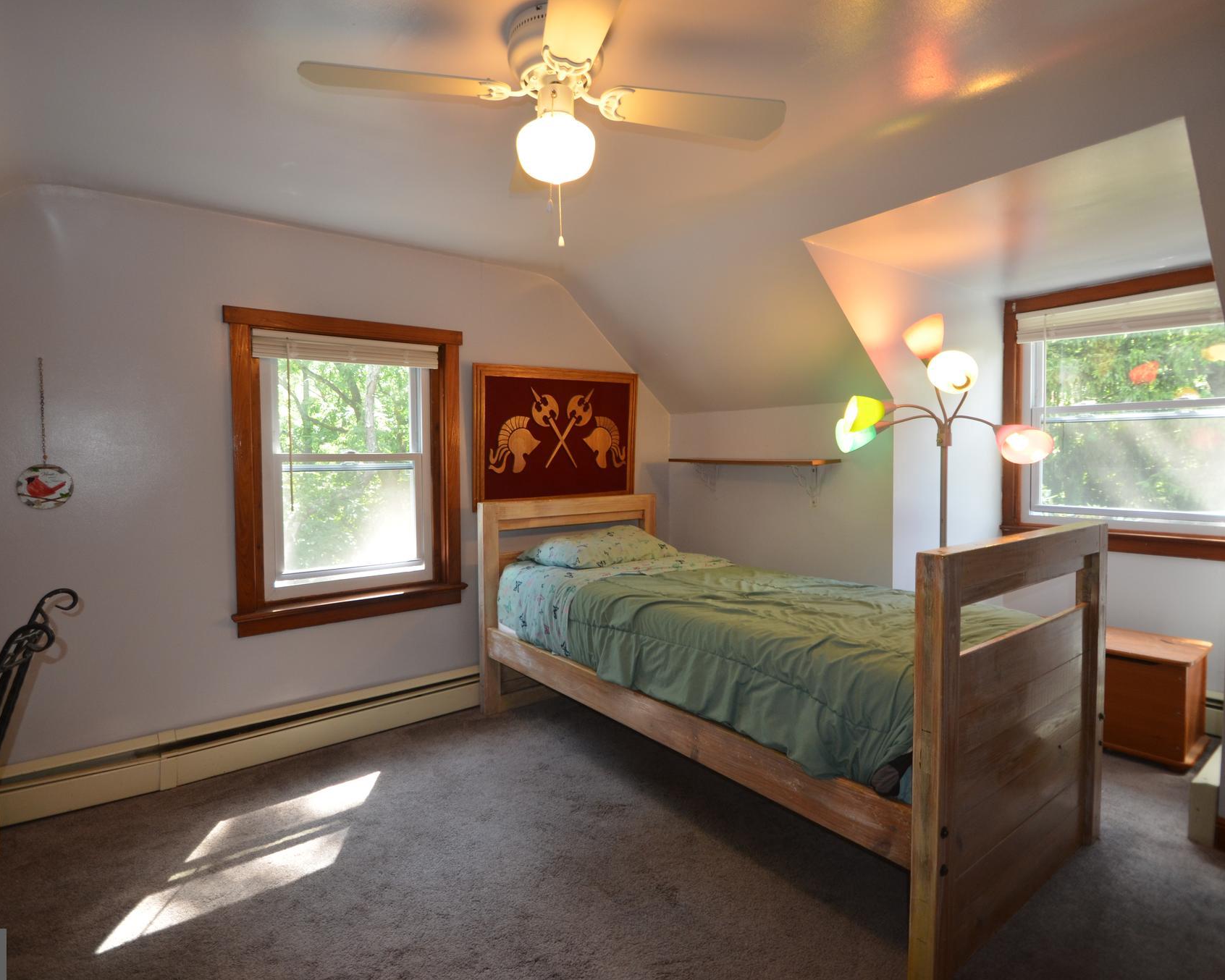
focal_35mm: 17
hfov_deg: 89.6
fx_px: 616
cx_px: 589
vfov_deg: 77.0
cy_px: 490
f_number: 3.5
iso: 400
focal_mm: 10
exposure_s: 1/80
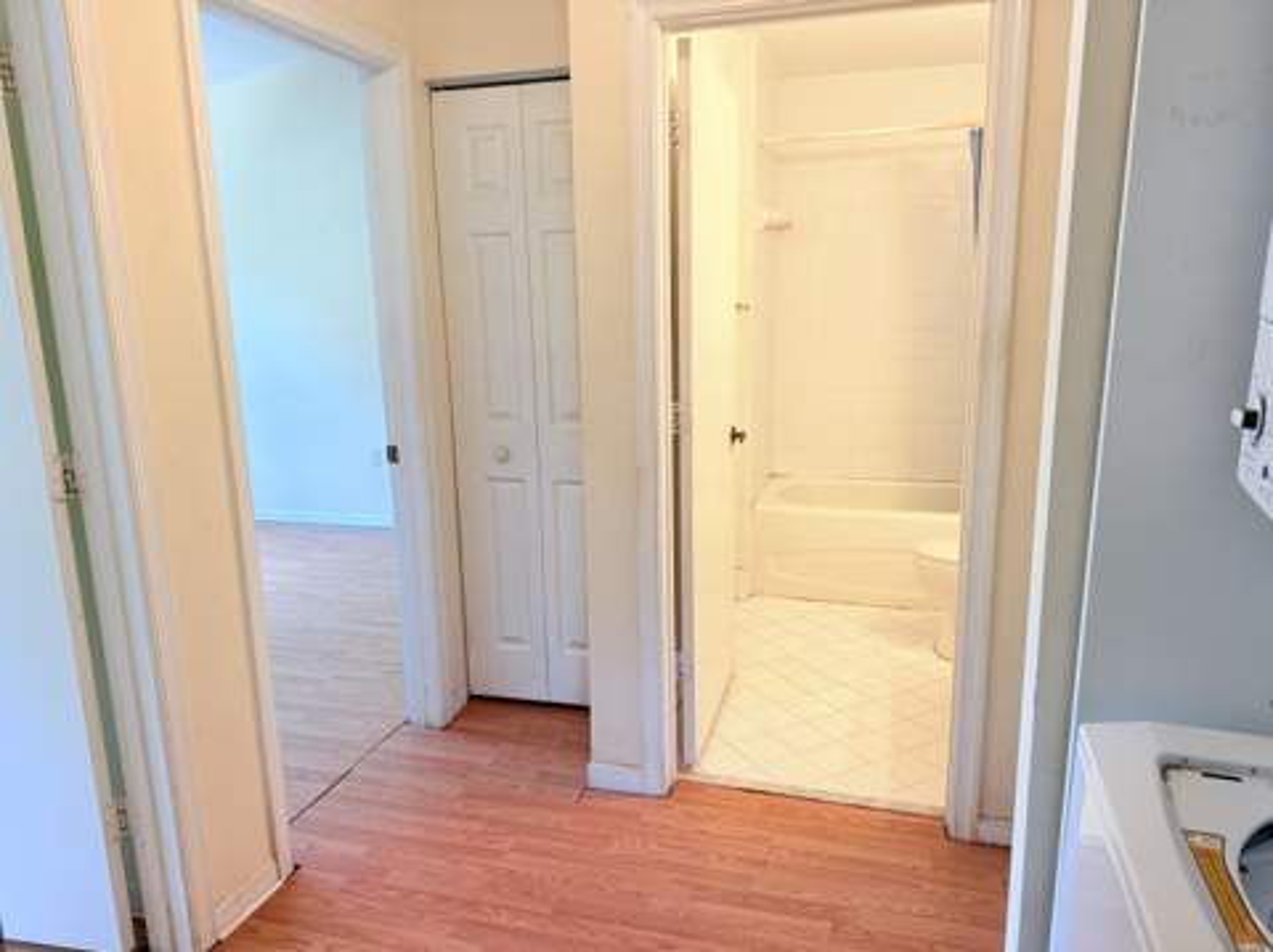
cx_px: 636
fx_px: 882
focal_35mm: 24
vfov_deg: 56.7
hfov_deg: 71.7
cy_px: 476
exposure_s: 1/120
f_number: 1.78
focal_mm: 6.76
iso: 160
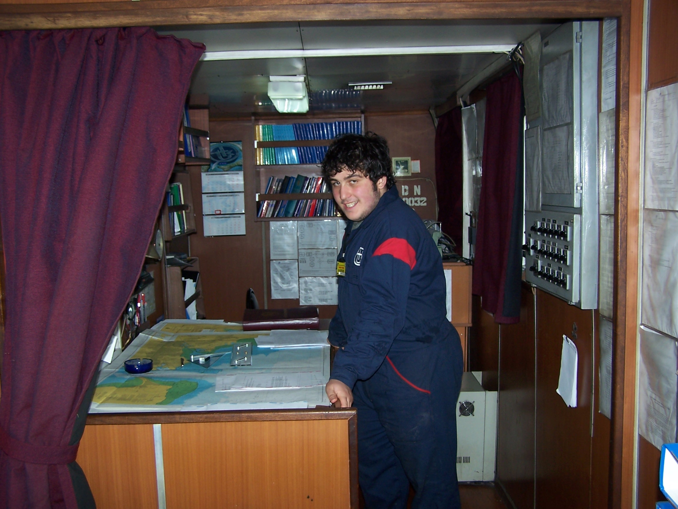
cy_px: 254
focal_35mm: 38
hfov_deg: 49.0
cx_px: 339
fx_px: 744
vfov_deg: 37.7
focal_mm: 6.3
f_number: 2.8
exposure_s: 1/60
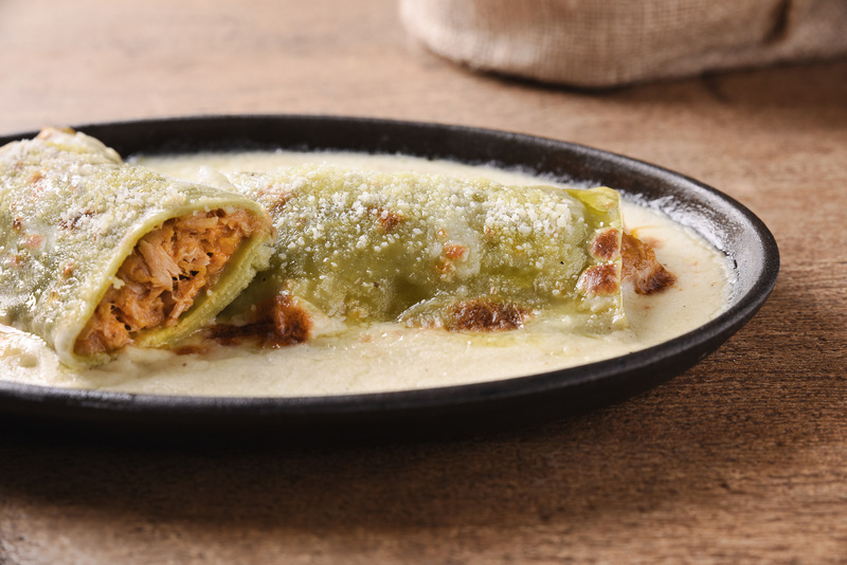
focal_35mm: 70
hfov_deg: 28.8
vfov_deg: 19.5
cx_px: 424
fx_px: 1647
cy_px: 282
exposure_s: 1/125
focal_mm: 70
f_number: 10
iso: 160
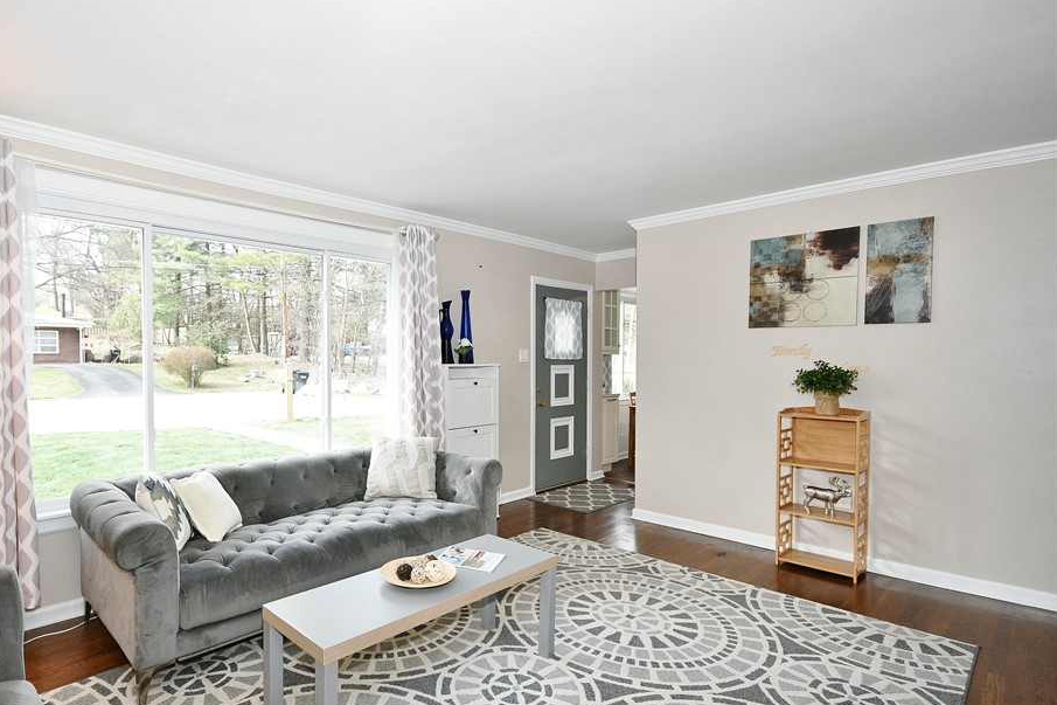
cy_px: 368
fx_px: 528
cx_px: 426
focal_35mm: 18
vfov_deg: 67.3
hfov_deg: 88.9
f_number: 5.6
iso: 800
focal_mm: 10
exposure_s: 1/250
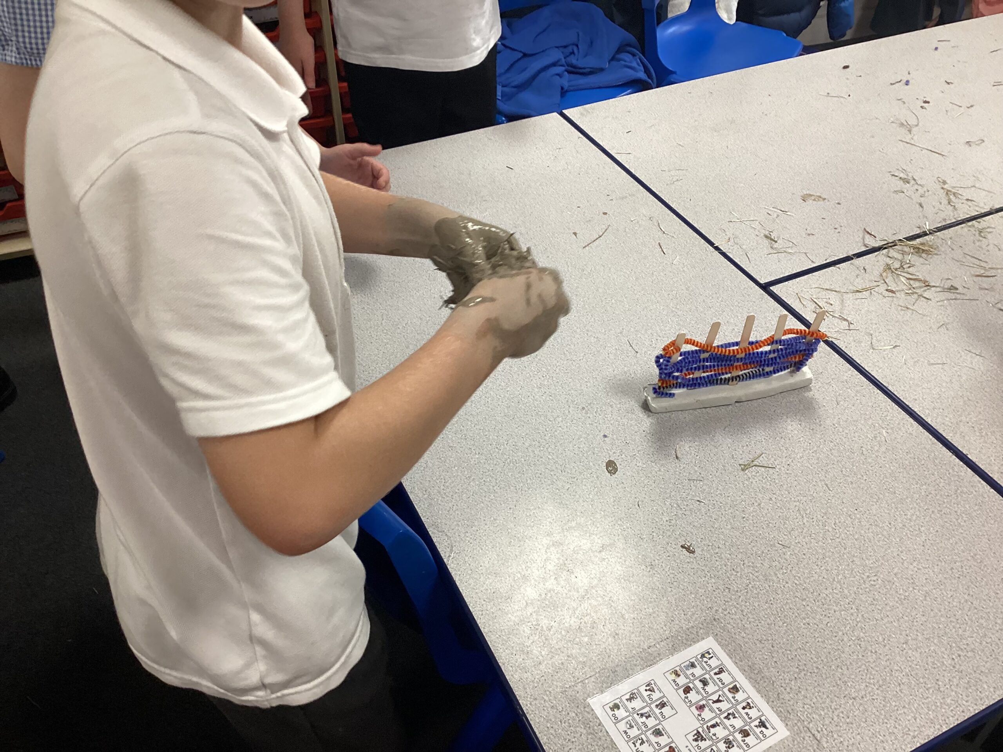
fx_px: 898
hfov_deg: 58.4
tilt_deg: -42.5
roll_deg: -0.9
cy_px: 376
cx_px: 502
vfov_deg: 45.4
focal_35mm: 31
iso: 125
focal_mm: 3.3
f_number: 2.4
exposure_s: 1/60
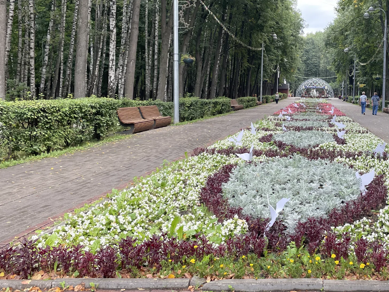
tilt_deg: -2.6
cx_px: 306
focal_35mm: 43
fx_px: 483
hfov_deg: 42.1
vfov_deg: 33.4
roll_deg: +1.5
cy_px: 112
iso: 32
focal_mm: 4.2
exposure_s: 1/154
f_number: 1.6
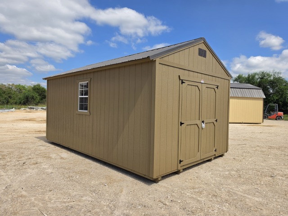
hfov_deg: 73.9
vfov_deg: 58.9
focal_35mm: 23
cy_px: 108
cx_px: 144
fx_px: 191
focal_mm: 6.5
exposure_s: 1/7939
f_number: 1.4
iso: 64
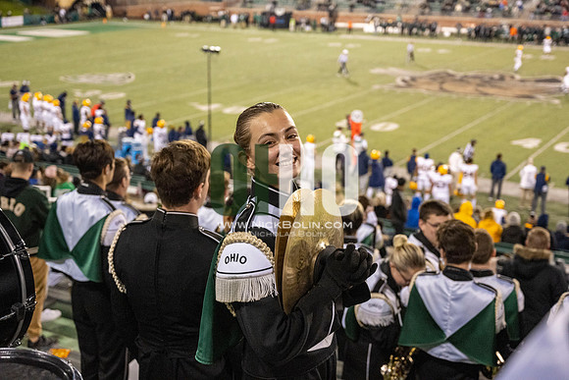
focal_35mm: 50
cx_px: 284
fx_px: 790
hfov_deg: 39.6
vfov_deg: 27.0
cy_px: 190
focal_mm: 50
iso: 3200
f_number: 4
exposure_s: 1/500
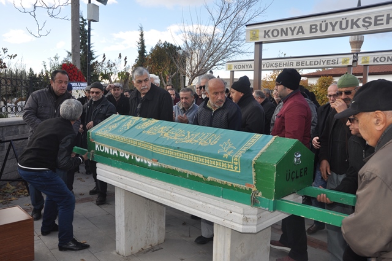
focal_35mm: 33
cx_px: 196
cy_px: 130
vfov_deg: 39.9
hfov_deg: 57.3
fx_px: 359
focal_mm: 22
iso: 200
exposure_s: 1/200
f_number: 6.3
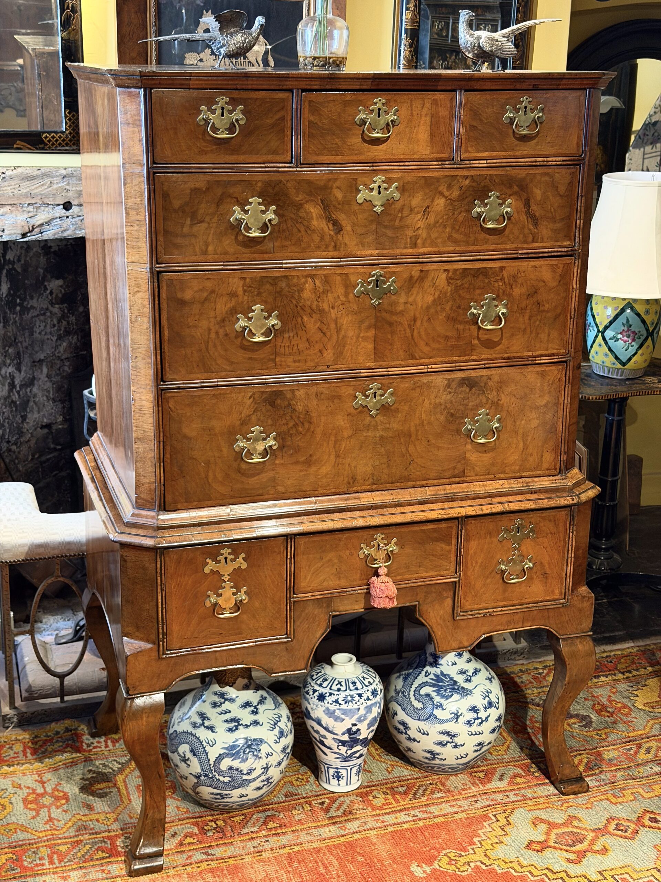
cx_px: 330
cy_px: 441
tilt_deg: -16.1
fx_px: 1222
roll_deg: -1.3
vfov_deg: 39.7
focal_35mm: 48
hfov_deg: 30.3
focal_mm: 6.76
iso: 500
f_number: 1.78
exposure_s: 1/33
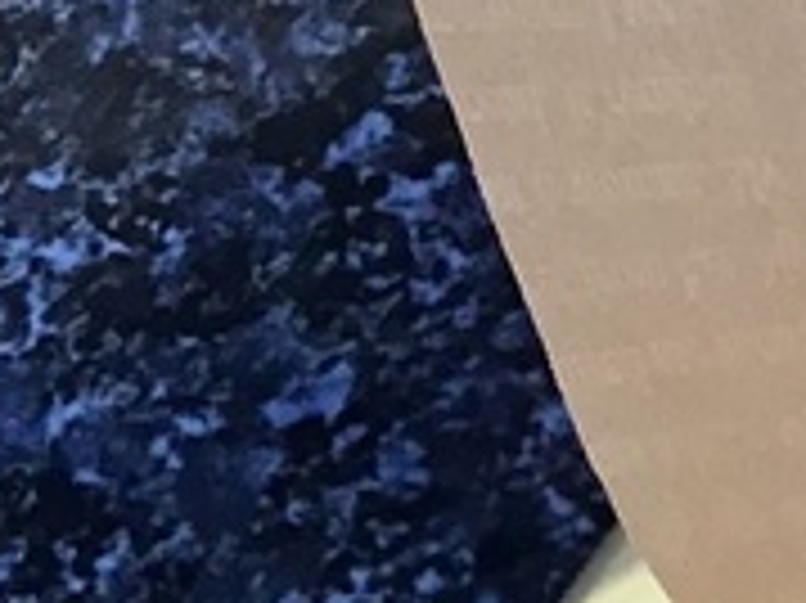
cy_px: 914
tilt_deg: -57.4
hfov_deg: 9.9
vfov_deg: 8.4
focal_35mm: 173
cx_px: 1972
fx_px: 4025
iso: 50
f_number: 2.4
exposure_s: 1/30
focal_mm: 3.3
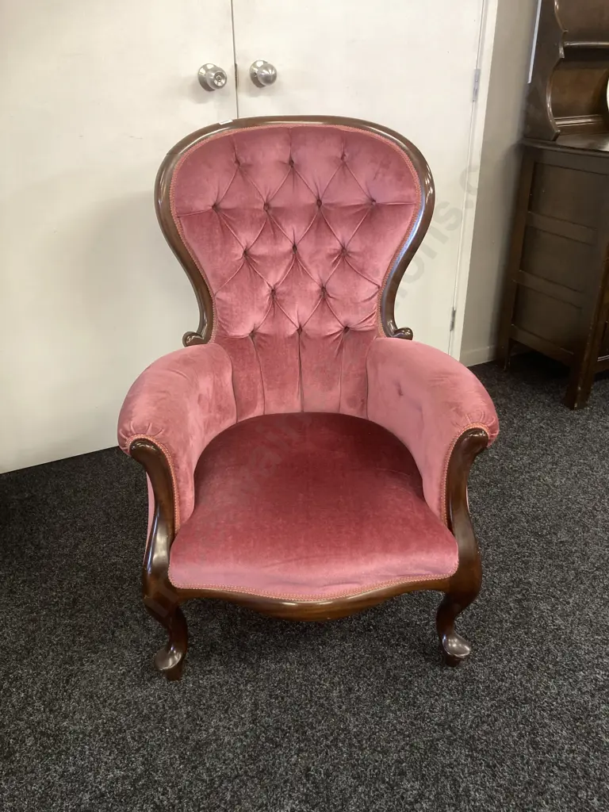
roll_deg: +0.1
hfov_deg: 49.7
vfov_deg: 63.4
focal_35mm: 28
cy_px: 406
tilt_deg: -27.5
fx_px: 657
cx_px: 304
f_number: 1.8
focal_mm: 3.99
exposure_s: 1/50
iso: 160
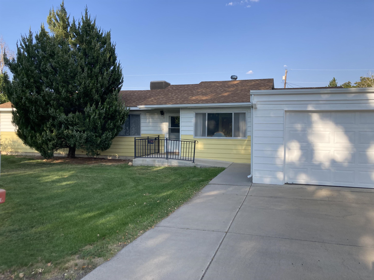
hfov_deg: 63.4
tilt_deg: -1.1
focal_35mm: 28
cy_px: 140
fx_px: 303
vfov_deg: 49.7
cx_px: 187
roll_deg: +0.1
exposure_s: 1/923
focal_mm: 3.99
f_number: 1.8
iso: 20
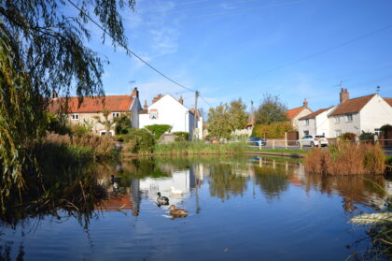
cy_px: 130
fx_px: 294
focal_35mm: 27
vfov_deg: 47.8
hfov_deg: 67.4
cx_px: 196
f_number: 8
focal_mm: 18
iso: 100
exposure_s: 1/250
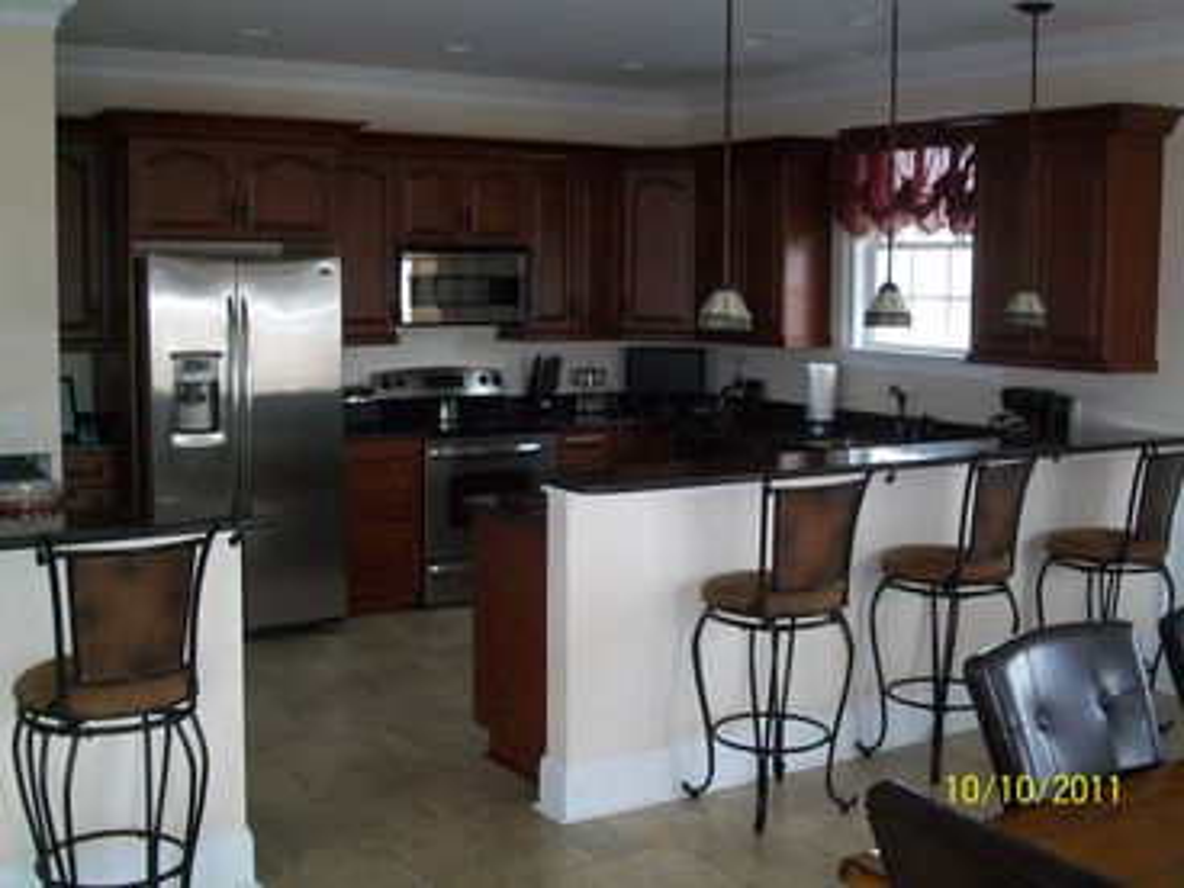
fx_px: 1437
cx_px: 592
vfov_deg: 34.3
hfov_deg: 44.8
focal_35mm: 42
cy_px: 444
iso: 160
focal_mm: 7.6
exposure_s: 1/80
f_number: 3.1
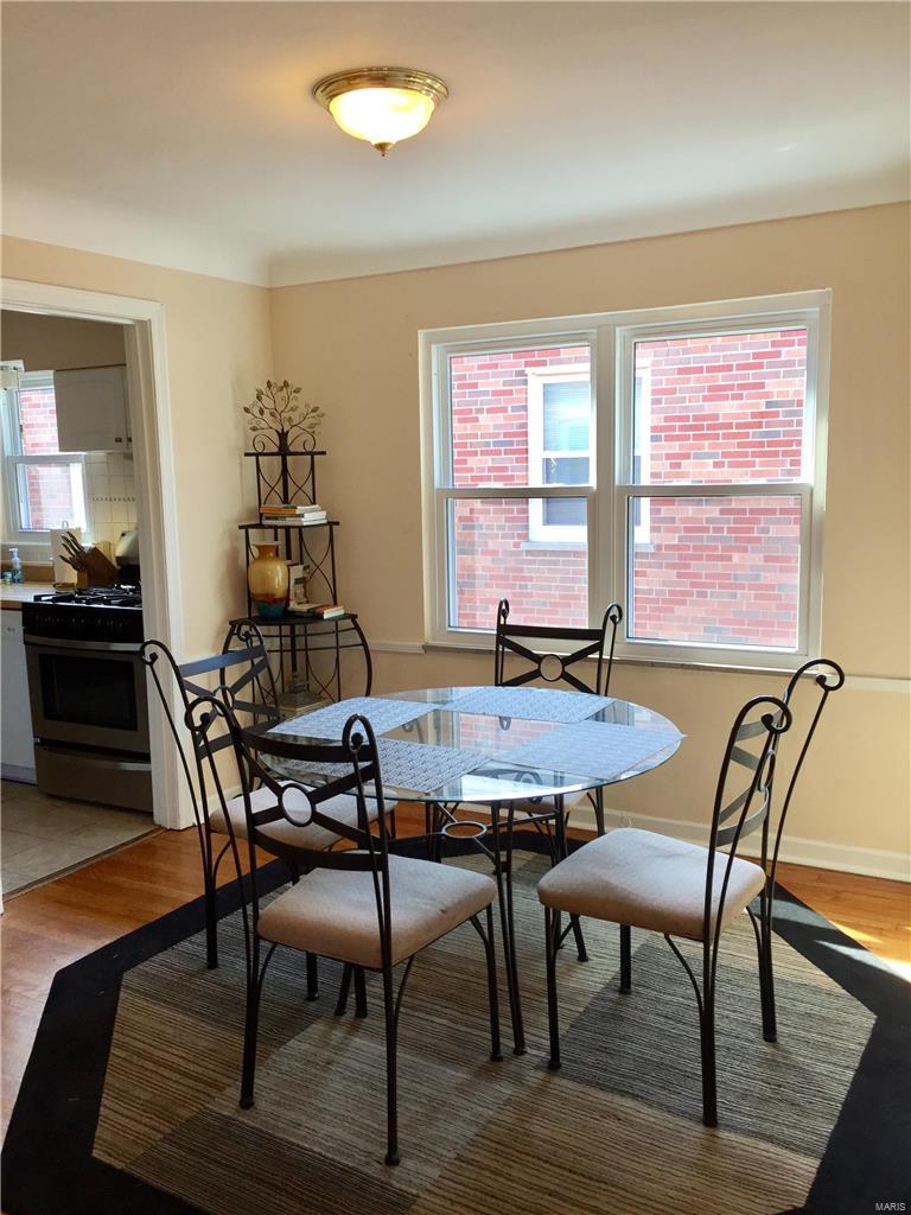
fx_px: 1018
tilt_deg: -7.8
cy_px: 608
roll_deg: +1.5
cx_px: 456
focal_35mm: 29
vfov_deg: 61.7
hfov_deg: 48.2
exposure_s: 1/120
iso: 50
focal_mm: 4.15
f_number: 2.2
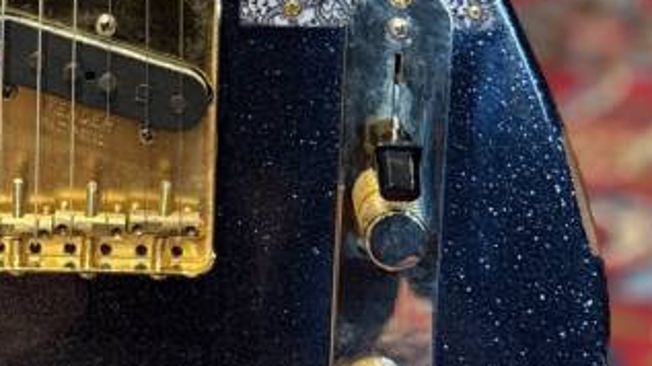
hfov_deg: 16.1
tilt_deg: -28.6
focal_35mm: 132
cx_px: 78
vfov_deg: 9.0
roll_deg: -0.1
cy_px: -113
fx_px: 2281
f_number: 1.78
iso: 500
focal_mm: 6.76
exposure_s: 1/40
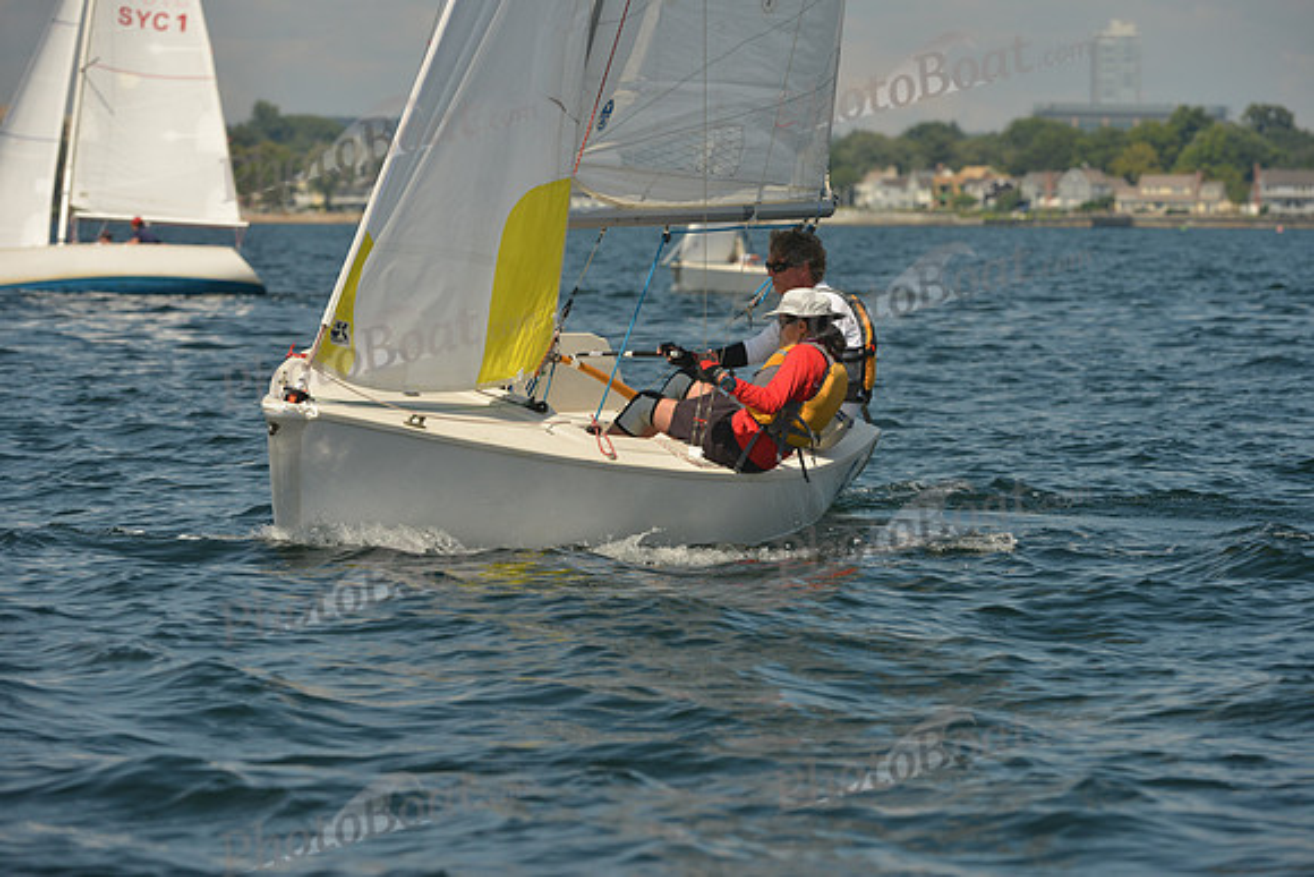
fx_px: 9127
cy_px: 438
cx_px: 657
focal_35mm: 250
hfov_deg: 8.2
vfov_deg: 5.5
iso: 320
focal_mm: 250
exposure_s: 1/1250
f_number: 7.1
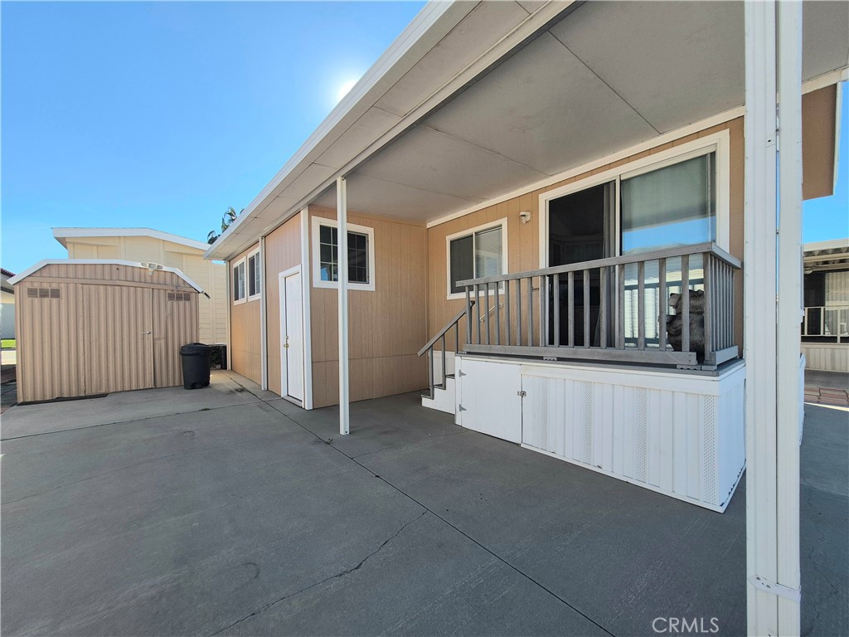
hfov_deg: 106.2
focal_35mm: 13
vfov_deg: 89.9
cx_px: 424
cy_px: 318
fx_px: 319
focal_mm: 1.74
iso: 50
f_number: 2.2
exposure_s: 1/1250
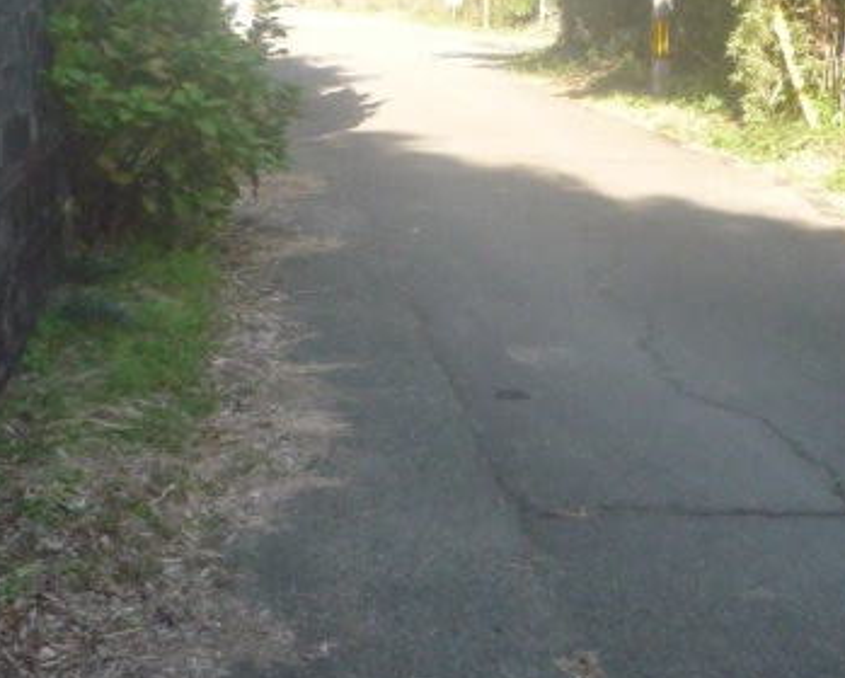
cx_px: 375
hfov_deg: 31.9
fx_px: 1477
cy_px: 148
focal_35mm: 59
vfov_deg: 25.5
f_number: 8
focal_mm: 5.5
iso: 400
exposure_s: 1/160
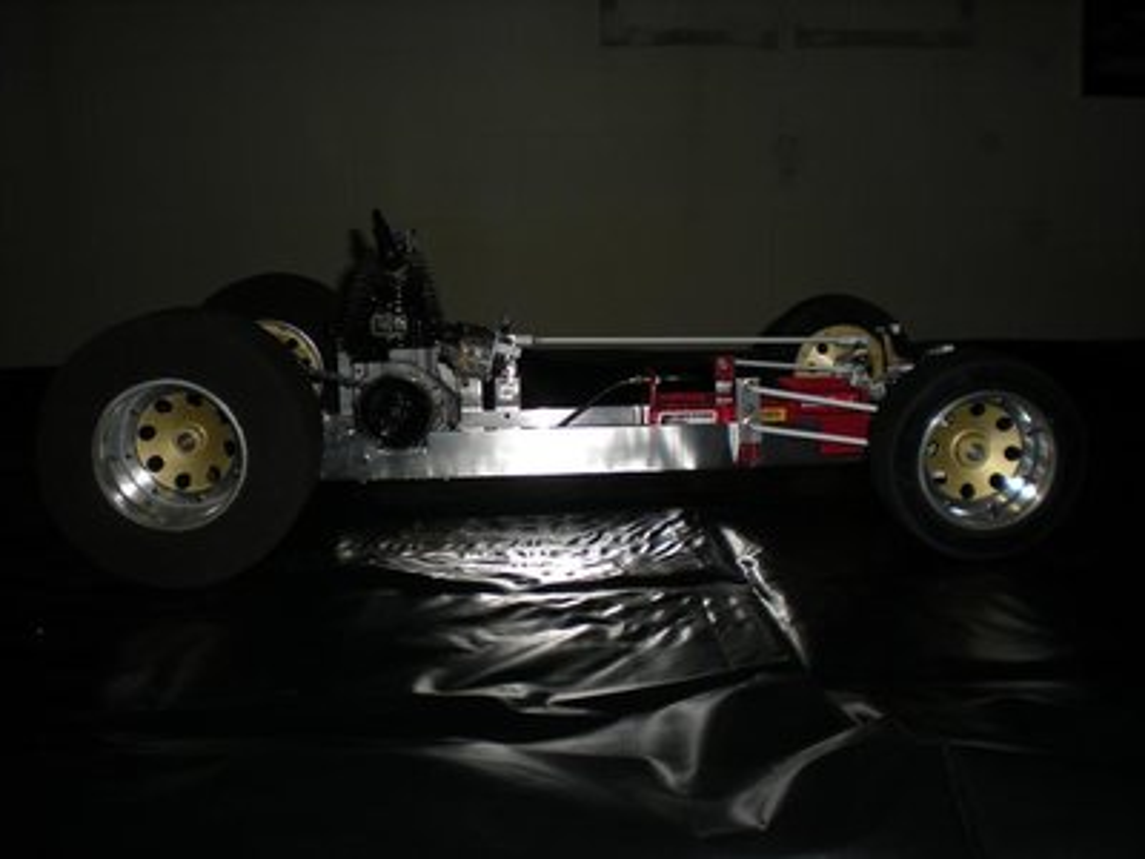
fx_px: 1257
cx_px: 572
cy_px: 430
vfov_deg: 37.7
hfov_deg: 49.0
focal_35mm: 38
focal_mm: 6.3
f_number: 3.1
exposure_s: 1/60
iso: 64
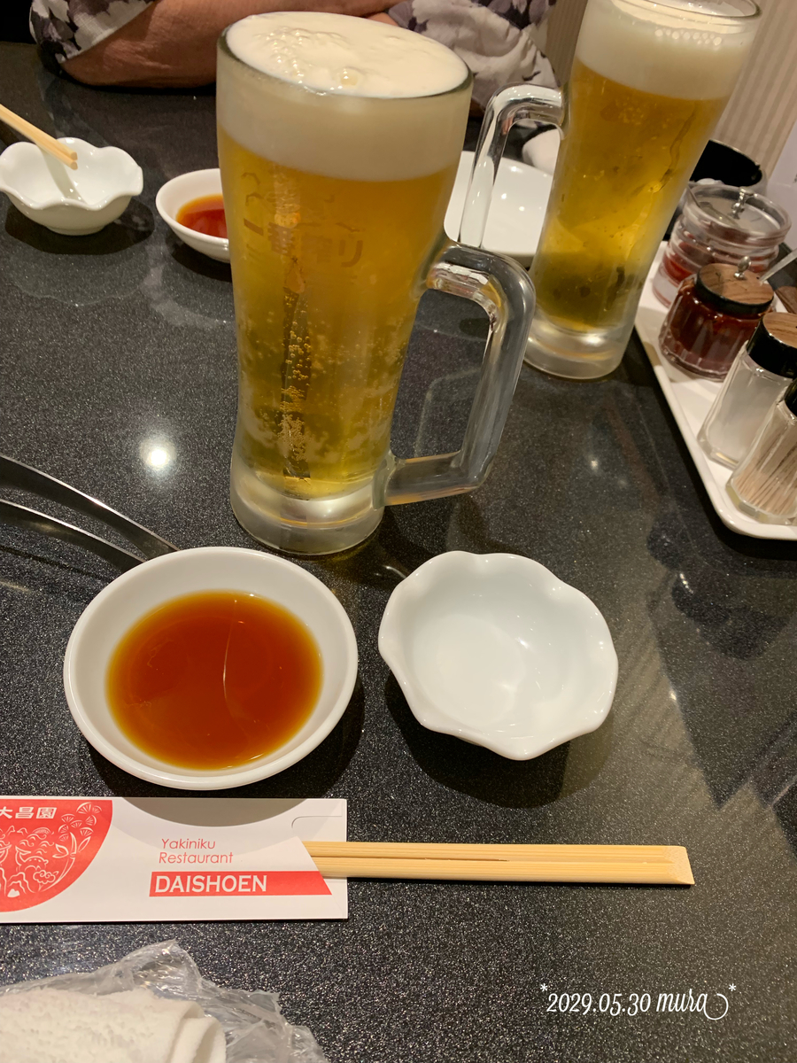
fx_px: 798
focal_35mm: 26
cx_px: 398
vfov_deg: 67.3
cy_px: 532
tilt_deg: -47.3
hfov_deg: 53.1
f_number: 1.8
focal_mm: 4.25
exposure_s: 1/60
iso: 125
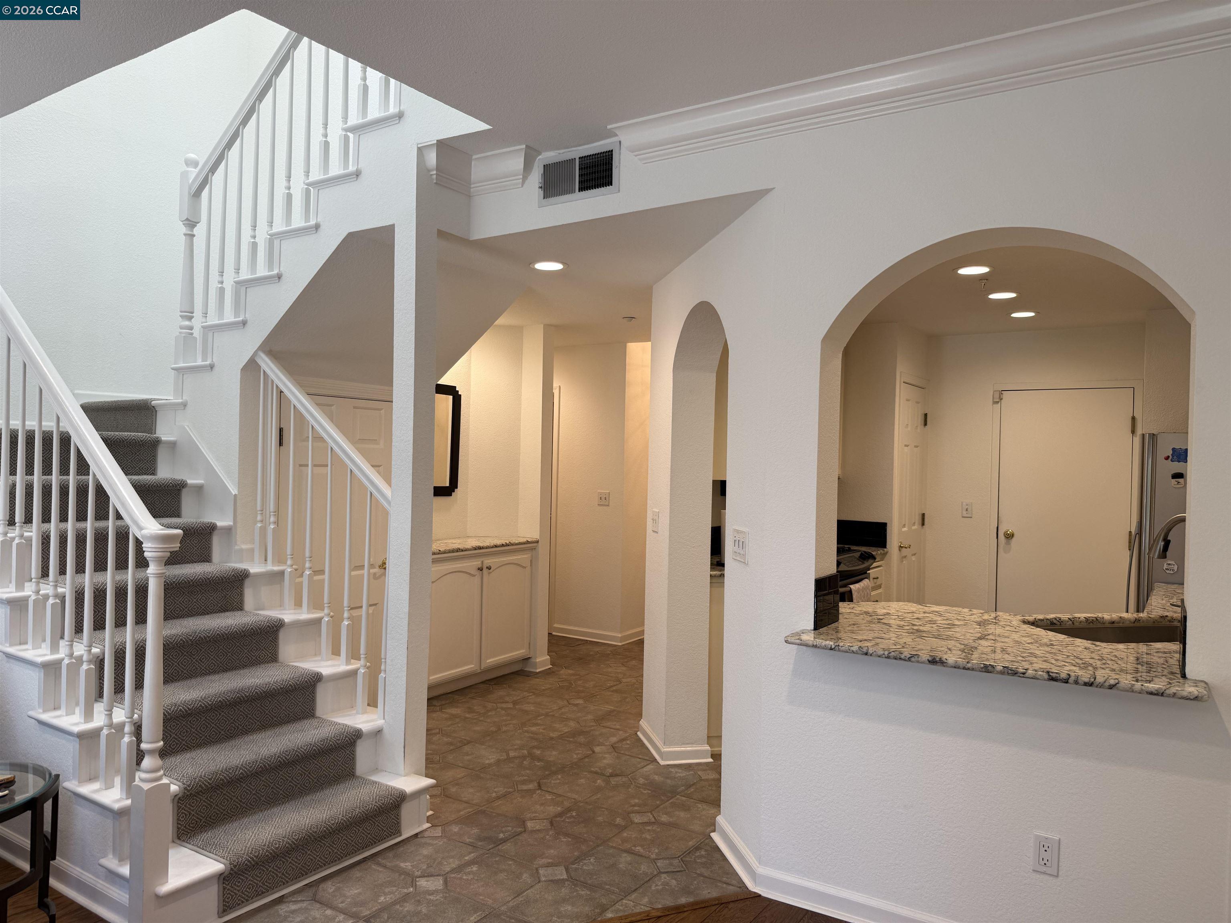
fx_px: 853
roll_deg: -1.2
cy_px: 462
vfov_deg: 56.8
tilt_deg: -0.1
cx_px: 616
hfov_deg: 71.6
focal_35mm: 24
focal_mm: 6.76
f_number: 1.78
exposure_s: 1/120
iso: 50
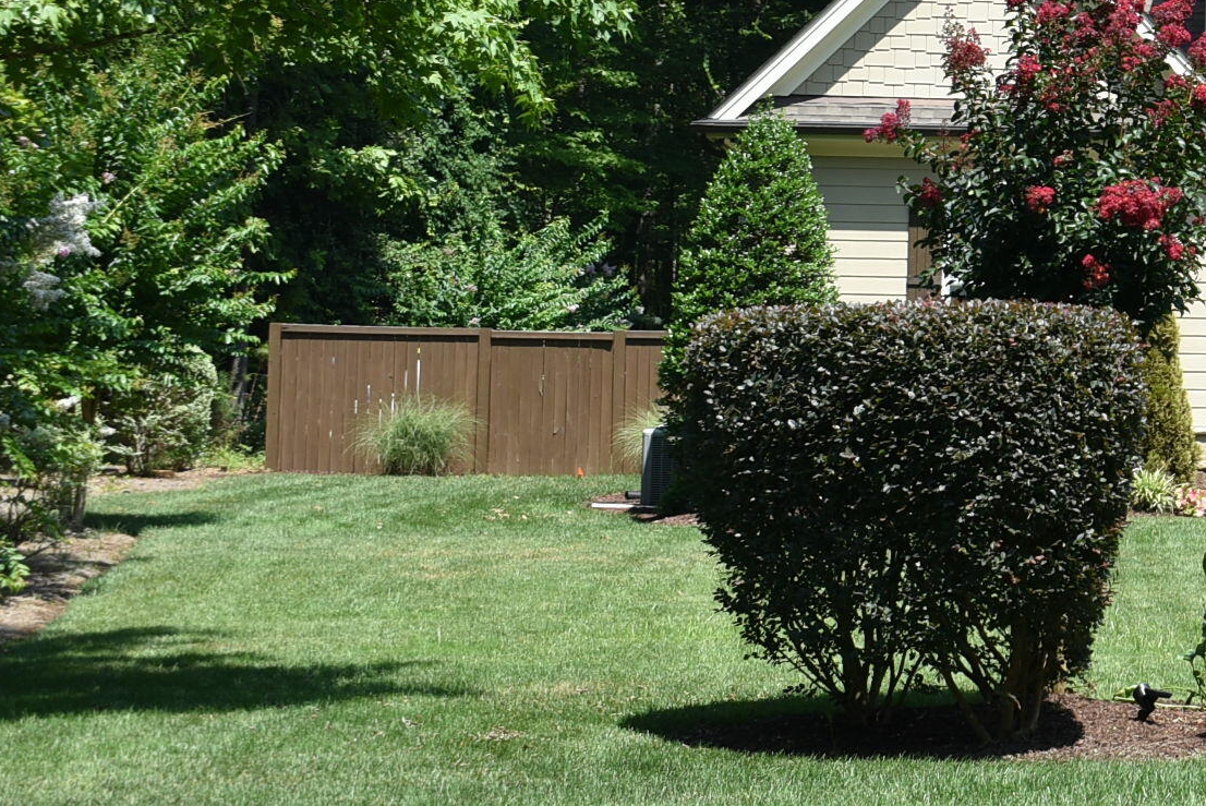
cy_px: 22
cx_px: 1568
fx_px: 4626
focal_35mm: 138
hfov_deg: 14.3
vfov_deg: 9.9
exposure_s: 1/250
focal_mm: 34
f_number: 8
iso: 125
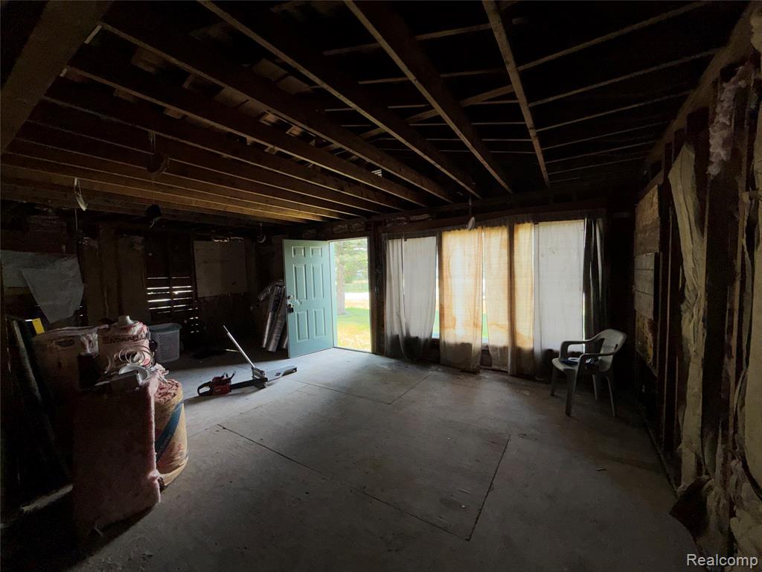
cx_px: 381
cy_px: 286
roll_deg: +1.9
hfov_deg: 102.1
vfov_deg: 85.7
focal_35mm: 14
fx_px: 308
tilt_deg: -2.5
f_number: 2.2
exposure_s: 1/100
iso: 40
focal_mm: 2.22
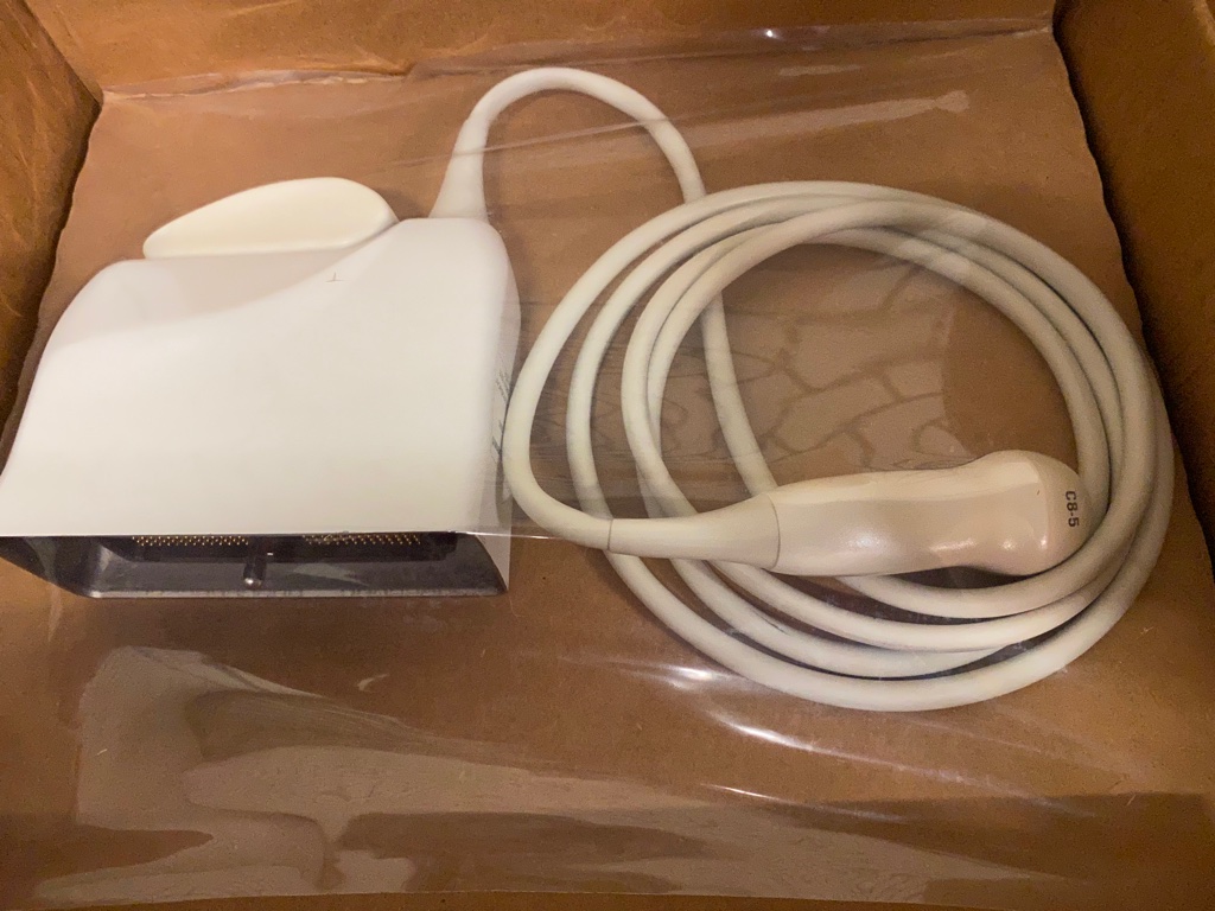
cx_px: 608
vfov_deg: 53.1
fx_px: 913
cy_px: 456
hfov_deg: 67.3
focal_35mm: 26
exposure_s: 1/33
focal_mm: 4.25
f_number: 1.8
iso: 500
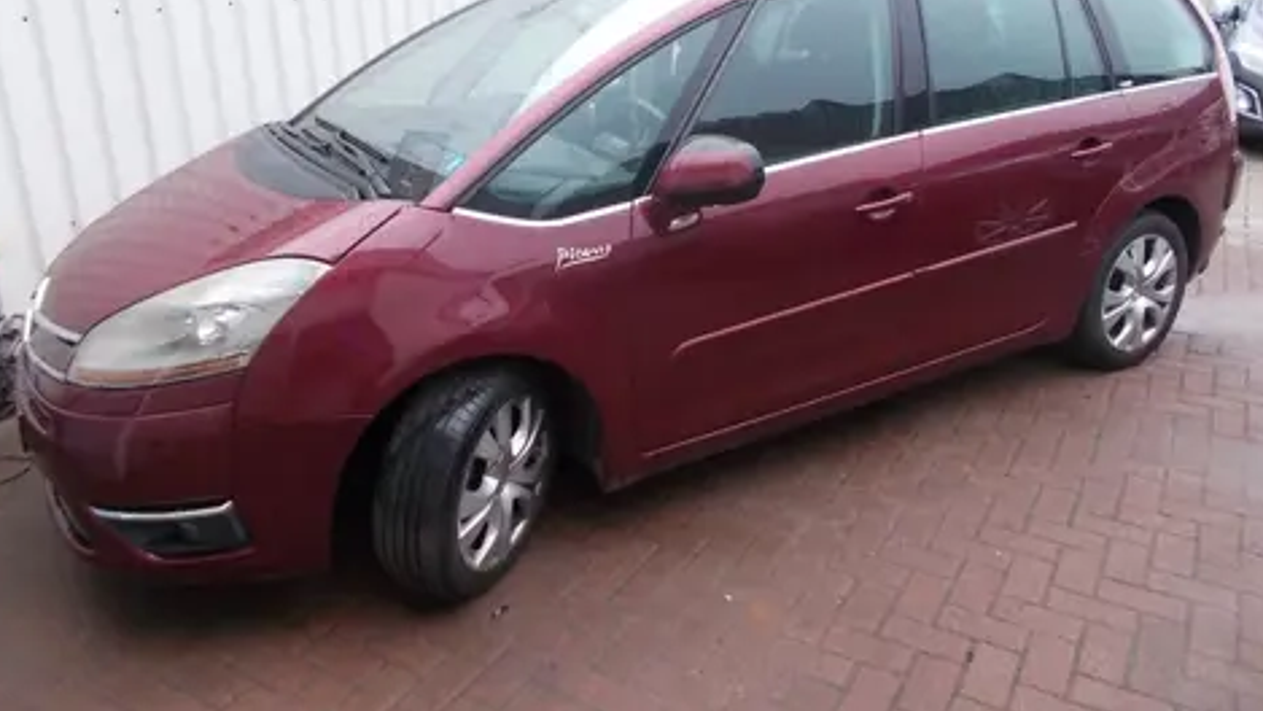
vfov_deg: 39.8
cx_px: 627
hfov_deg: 66.1
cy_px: 248
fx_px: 971
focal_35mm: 29
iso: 80
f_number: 3.2
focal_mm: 4.6
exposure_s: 1/60
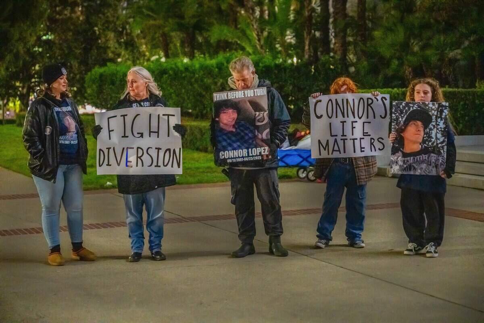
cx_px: 242
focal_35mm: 70
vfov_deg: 19.5
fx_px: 941
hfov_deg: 28.8
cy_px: 162
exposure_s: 1/30
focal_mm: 70
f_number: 2.8
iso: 6400
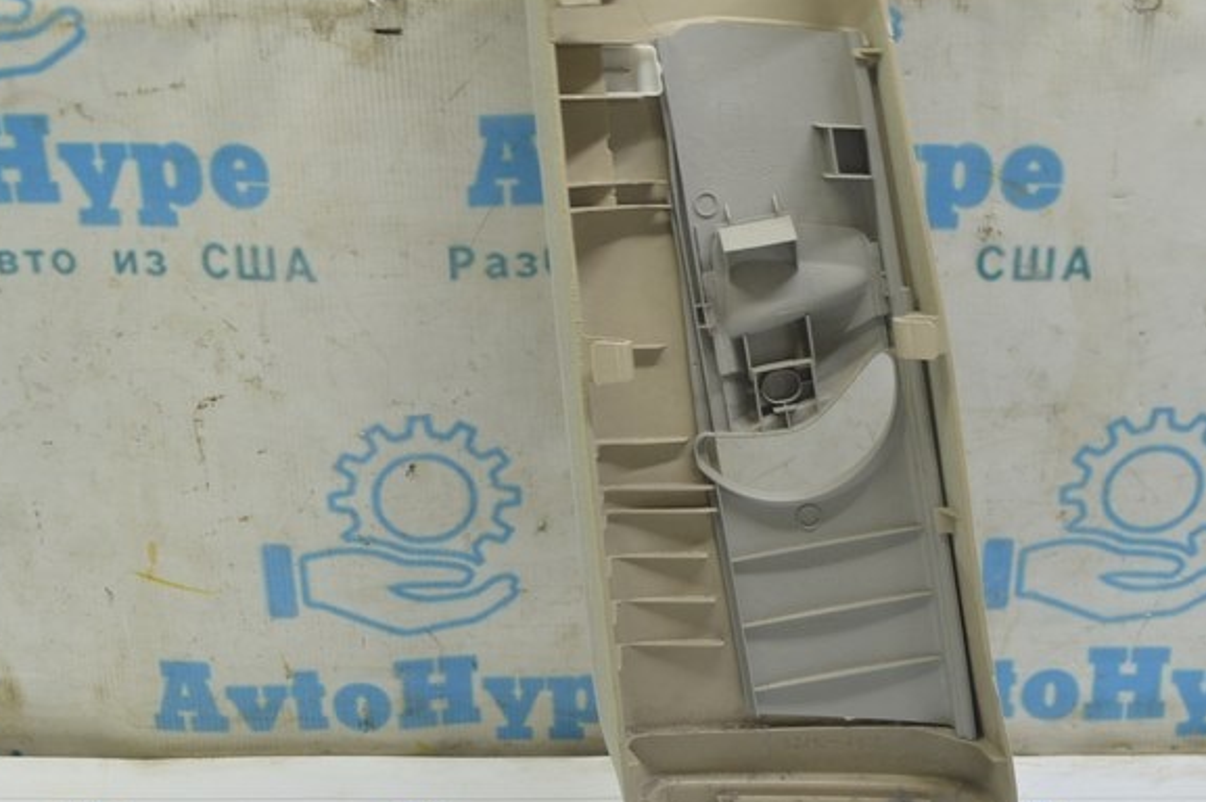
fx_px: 1871
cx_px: 671
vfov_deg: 24.2
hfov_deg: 35.7
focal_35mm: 56
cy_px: 325
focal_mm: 21
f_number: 5.6
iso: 400
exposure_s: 1/20
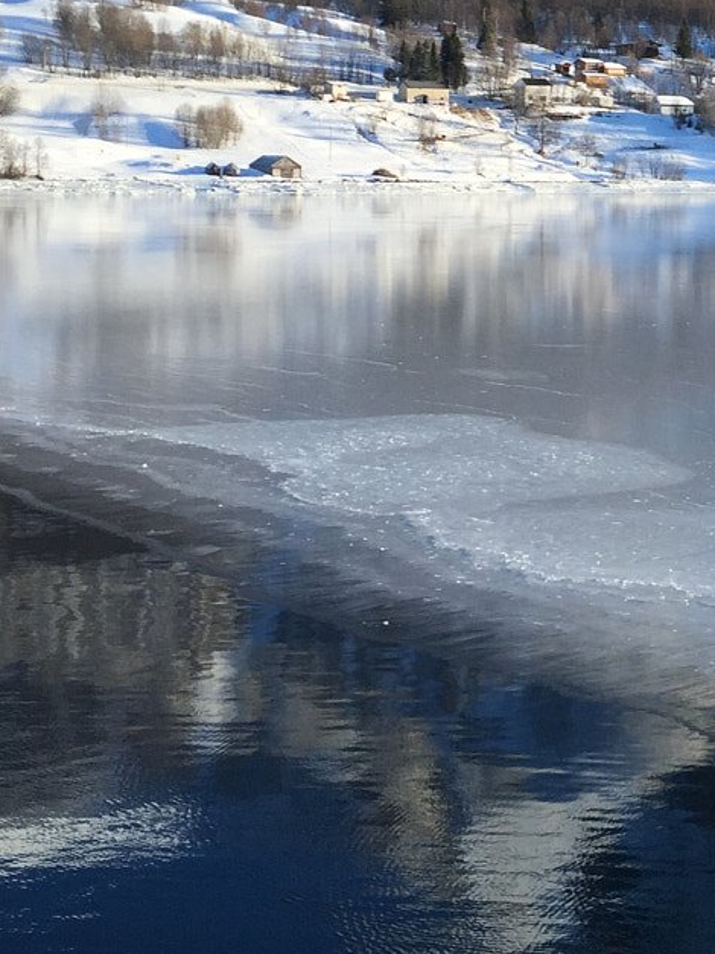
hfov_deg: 18.9
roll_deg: -0.8
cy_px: 184
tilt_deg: +1.9
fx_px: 2039
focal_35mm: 74
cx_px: 837
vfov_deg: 25.8
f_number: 2.2
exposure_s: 1/860
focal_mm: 4.15
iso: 32
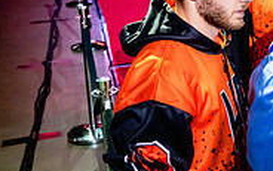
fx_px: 573
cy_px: -42
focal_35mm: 77
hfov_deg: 21.7
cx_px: 424
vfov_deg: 16.2
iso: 5000
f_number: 2.8
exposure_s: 1/320
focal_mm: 24
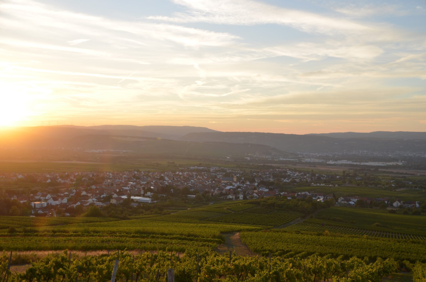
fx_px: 531
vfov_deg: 29.7
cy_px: 141
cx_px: 213
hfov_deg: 43.7
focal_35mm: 45
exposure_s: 1/200
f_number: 5.6
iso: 100
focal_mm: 30
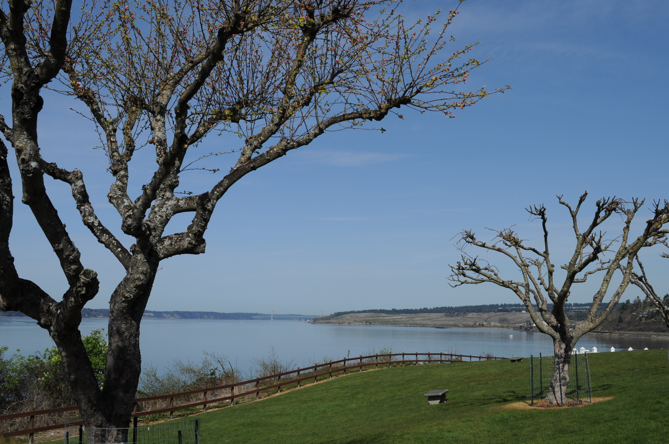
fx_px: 724
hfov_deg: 49.6
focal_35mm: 39
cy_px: 228
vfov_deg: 34.1
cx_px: 352
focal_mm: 22
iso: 200
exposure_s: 1/640
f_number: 13
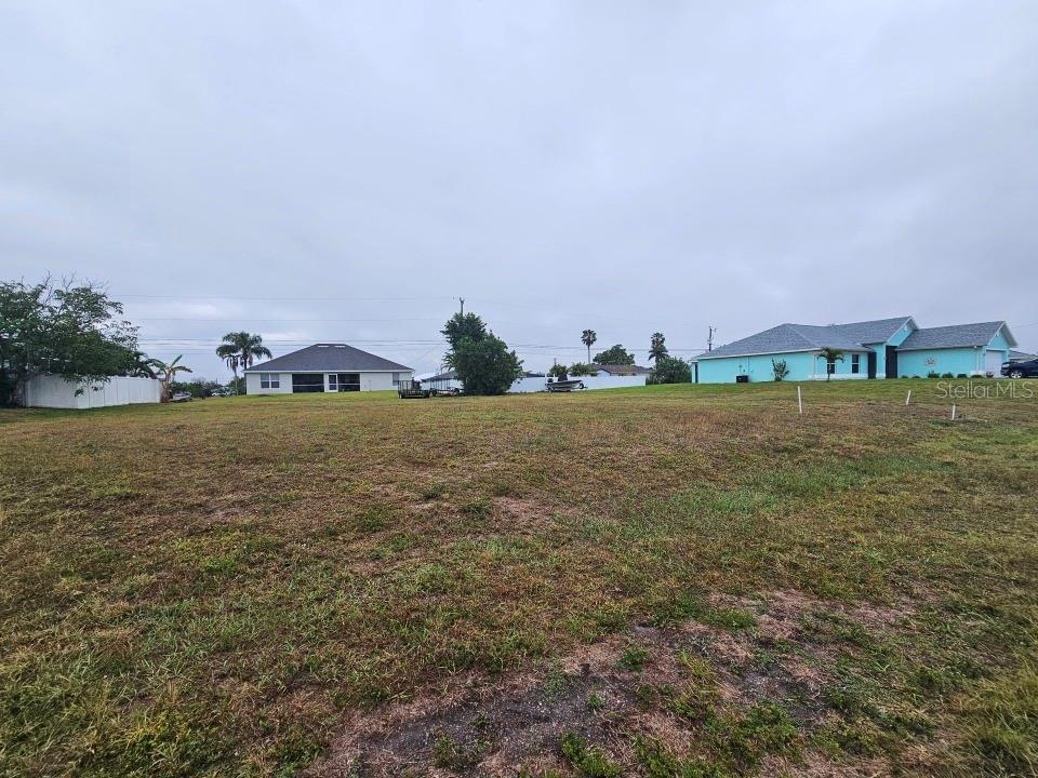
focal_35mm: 13
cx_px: 519
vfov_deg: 89.9
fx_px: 390
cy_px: 389
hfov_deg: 106.2
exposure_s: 1/152
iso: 50
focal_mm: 2.2
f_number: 2.2
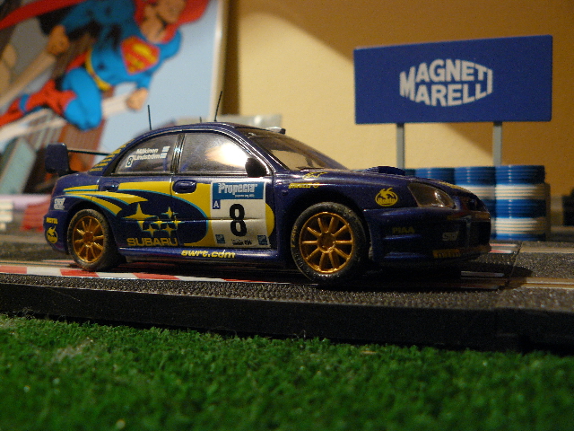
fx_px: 597
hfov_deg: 51.4
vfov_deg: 39.7
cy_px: 216
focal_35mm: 36
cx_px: 287
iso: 200
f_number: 2.8
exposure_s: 1/2.5
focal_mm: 6
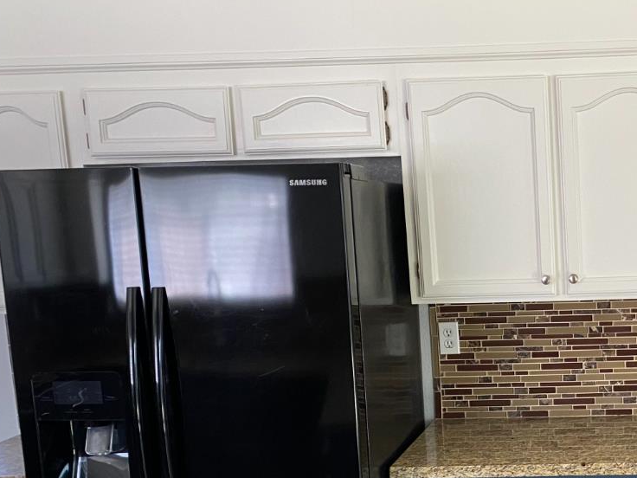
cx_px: 595
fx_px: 975
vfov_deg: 27.1
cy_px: 369
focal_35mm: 53
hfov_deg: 33.9
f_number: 1.8
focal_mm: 4.25
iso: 125
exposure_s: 1/92
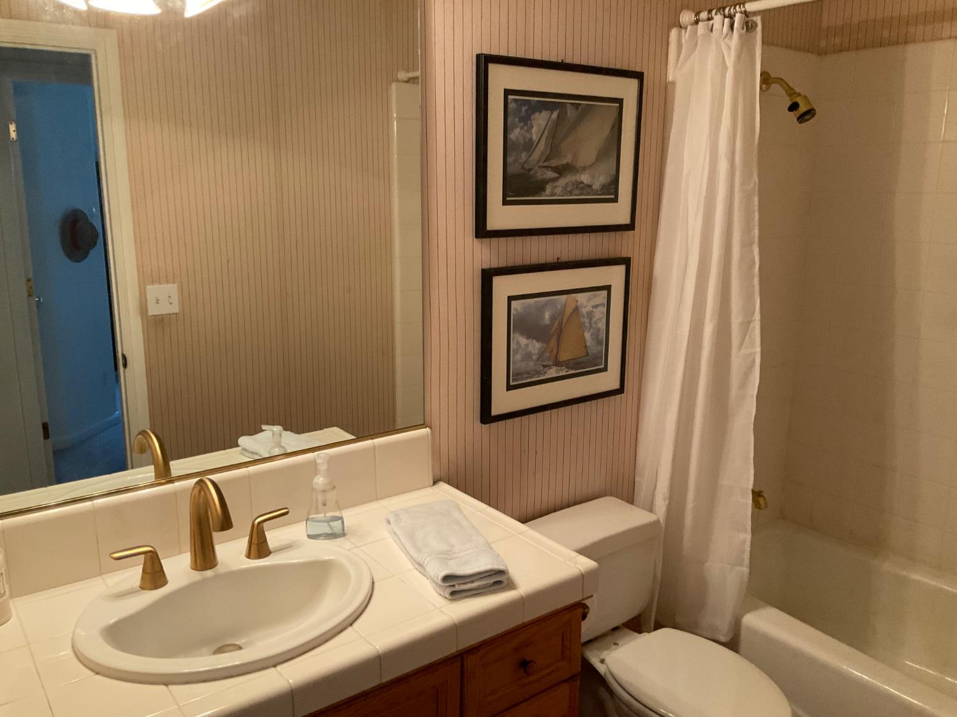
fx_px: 802
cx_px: 478
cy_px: 358
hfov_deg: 61.7
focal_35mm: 29
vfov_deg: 48.2
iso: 200
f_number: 1.8
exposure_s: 1/60
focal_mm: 3
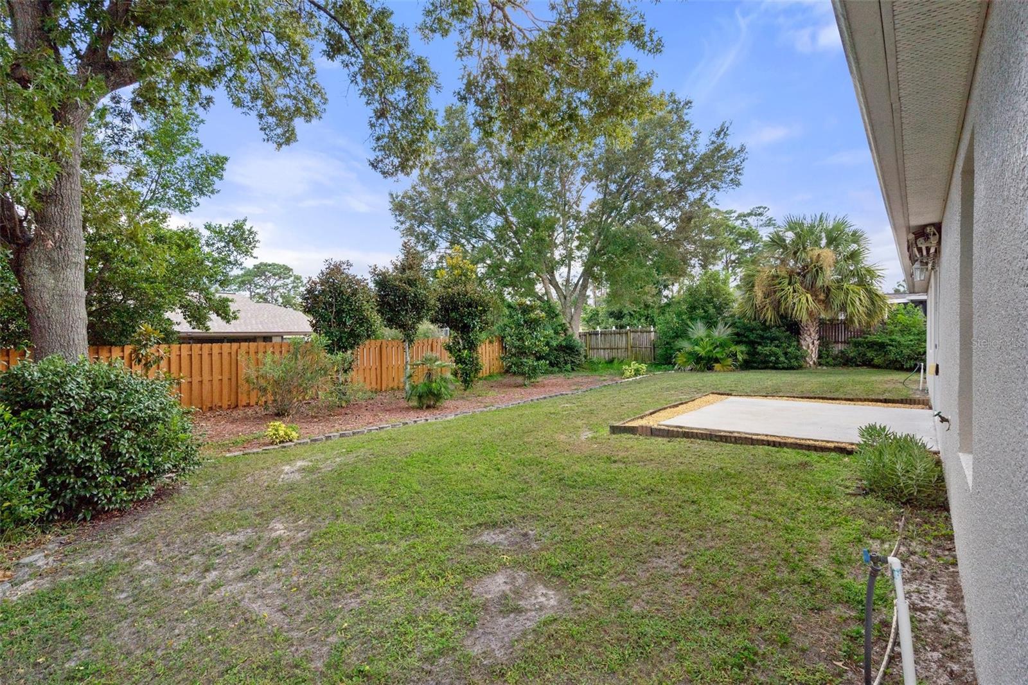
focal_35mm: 18
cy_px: 342
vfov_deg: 67.4
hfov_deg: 90.0
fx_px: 514
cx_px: 514
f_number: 8
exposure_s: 1/320
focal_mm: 18
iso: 400
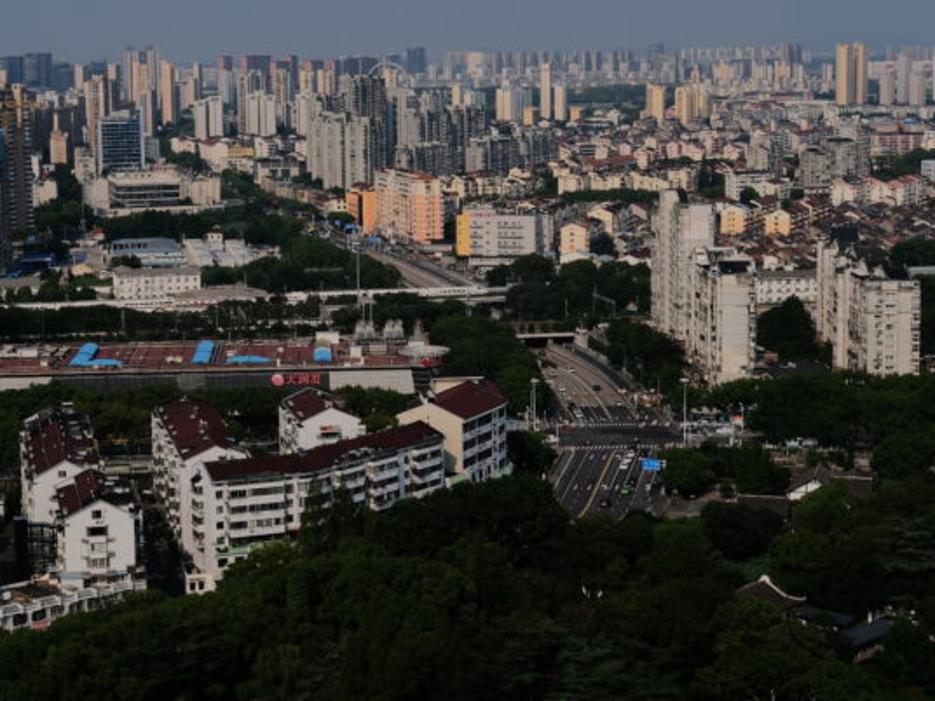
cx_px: 335
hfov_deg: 26.6
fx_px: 1972
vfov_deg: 20.1
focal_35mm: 73
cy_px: 282
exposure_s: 1/1000
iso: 400
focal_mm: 35
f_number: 11
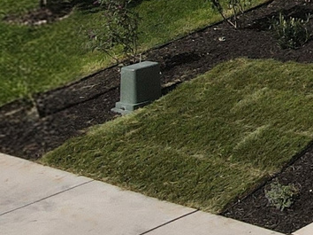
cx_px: 771
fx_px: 1256
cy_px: -275
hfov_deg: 11.5
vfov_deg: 9.7
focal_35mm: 139
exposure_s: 1/1250
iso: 100
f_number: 2.8
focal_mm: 4.5
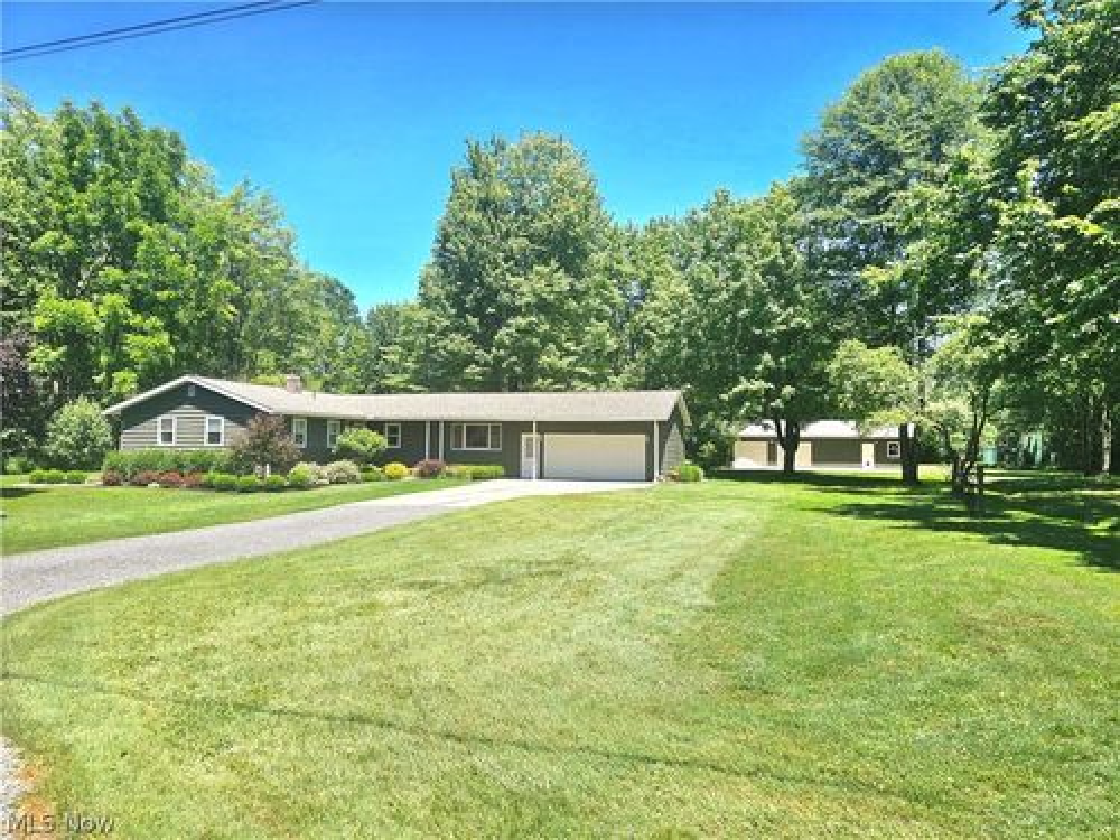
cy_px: 420
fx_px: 744
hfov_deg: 73.9
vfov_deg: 58.9
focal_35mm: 23
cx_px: 560
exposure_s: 1/667
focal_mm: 6.3
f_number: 1.7
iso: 10
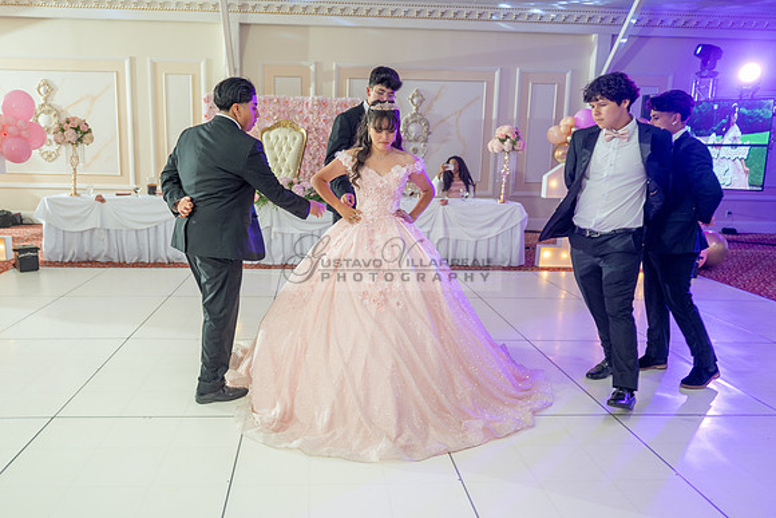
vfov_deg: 46.4
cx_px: 342
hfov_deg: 65.2
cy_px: 268
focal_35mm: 28
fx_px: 604
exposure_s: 1/100
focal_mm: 24
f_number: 2.8
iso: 400
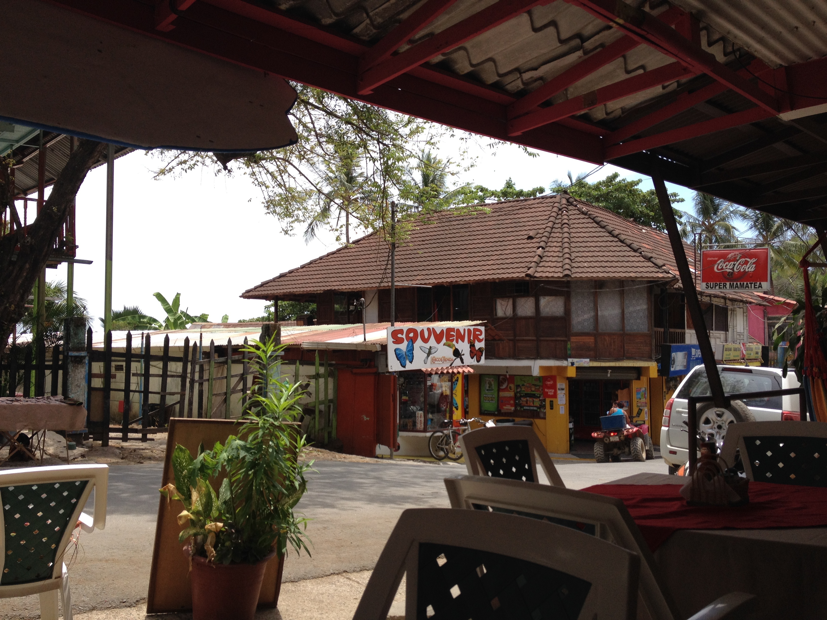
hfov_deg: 52.6
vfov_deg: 40.7
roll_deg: +0.0
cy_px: 310
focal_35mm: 35
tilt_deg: -0.1
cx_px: 414
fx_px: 836
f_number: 2.4
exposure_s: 1/986
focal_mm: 4.28
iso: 50
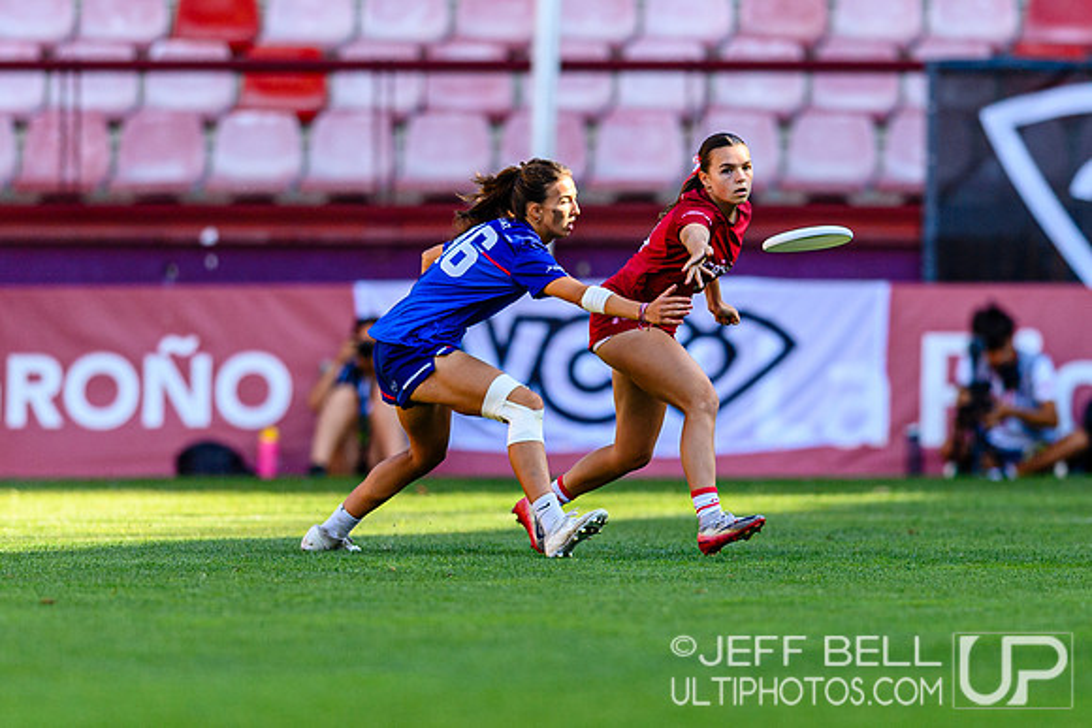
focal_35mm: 822
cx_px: 652
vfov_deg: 1.7
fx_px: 24934
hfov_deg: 2.5
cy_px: 417
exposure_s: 1/1250
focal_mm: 400
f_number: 3.2
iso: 400
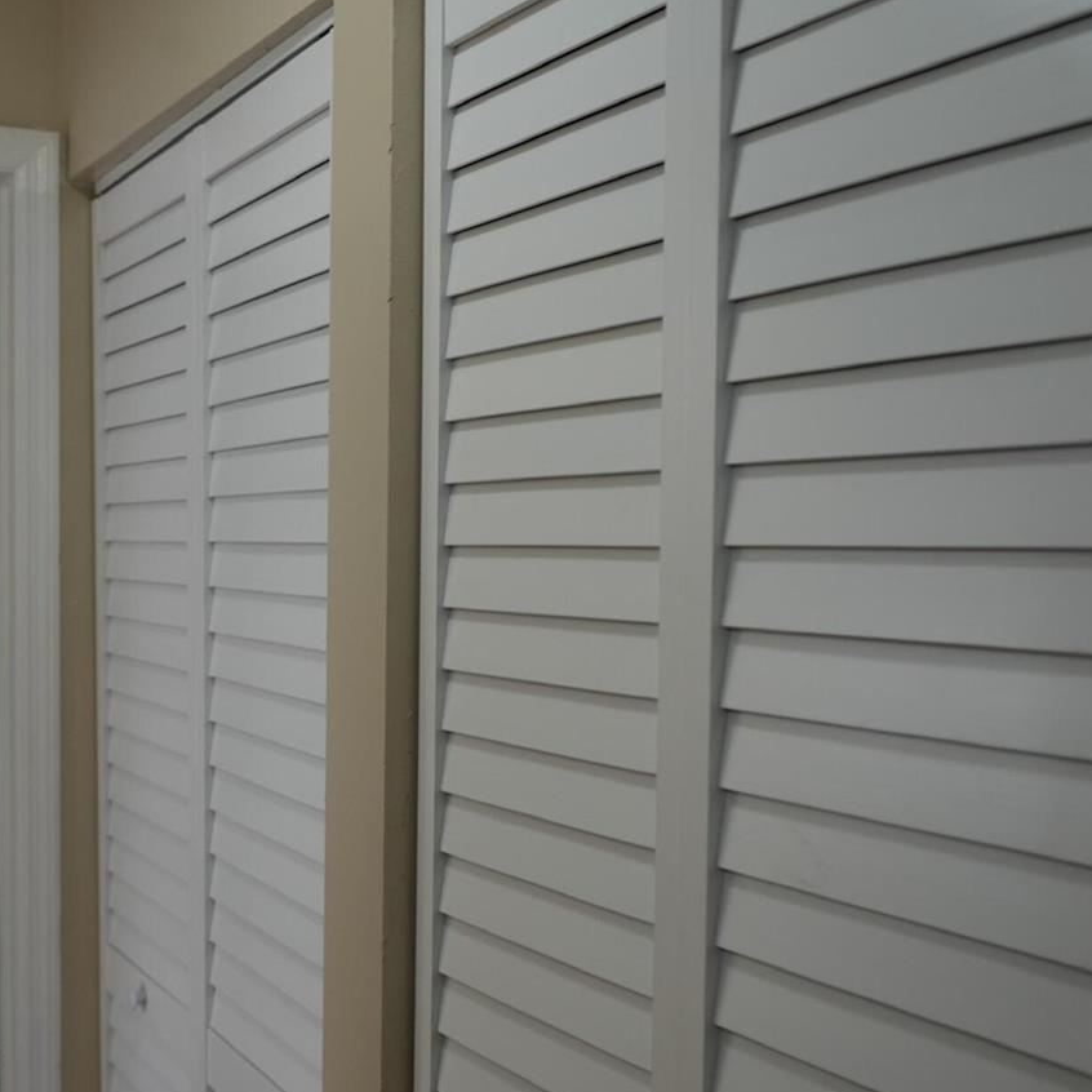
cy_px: 643
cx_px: 263
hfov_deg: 36.6
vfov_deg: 37.4
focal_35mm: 45
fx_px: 1606
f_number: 4
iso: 500
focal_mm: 28
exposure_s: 1/160
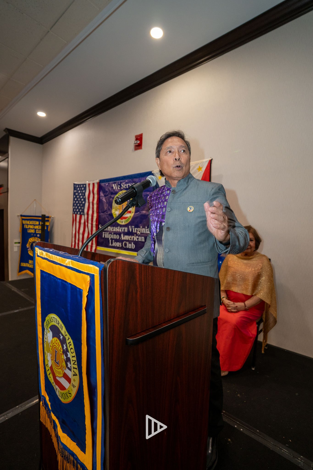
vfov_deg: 93.3
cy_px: 235
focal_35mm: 17
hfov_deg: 70.4
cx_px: 156
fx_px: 222
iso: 1600
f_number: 3.2
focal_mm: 17
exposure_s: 1/125
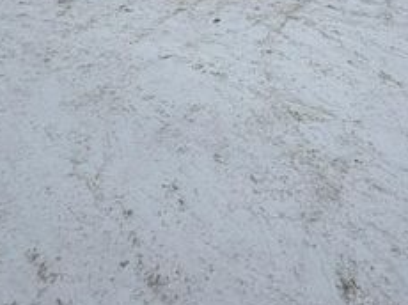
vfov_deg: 30.0
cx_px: 271
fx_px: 459
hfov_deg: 47.2
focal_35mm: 39
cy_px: -82
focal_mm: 2.22
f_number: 2.2
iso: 20
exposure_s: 1/2092
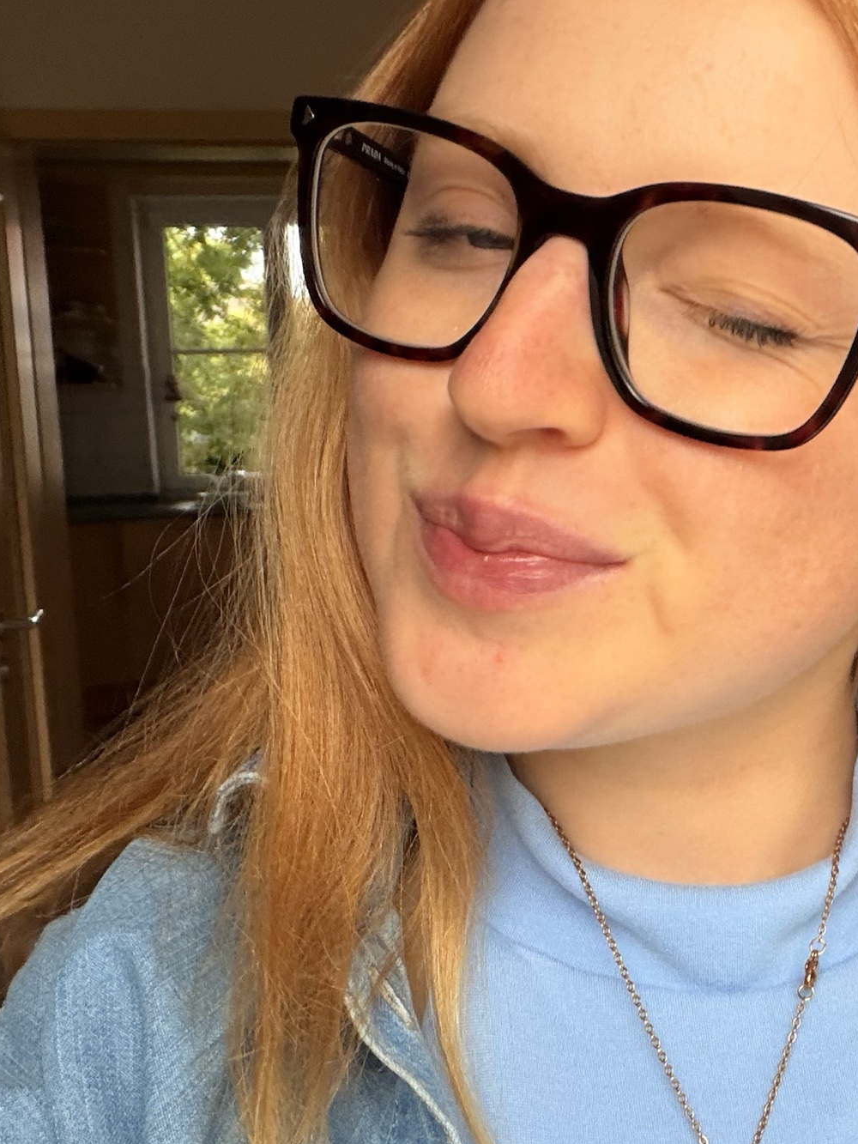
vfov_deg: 35.3
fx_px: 1784
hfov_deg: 26.2
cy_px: 720
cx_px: 753
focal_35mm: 54
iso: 80
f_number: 1.9
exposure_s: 1/79
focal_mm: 2.71
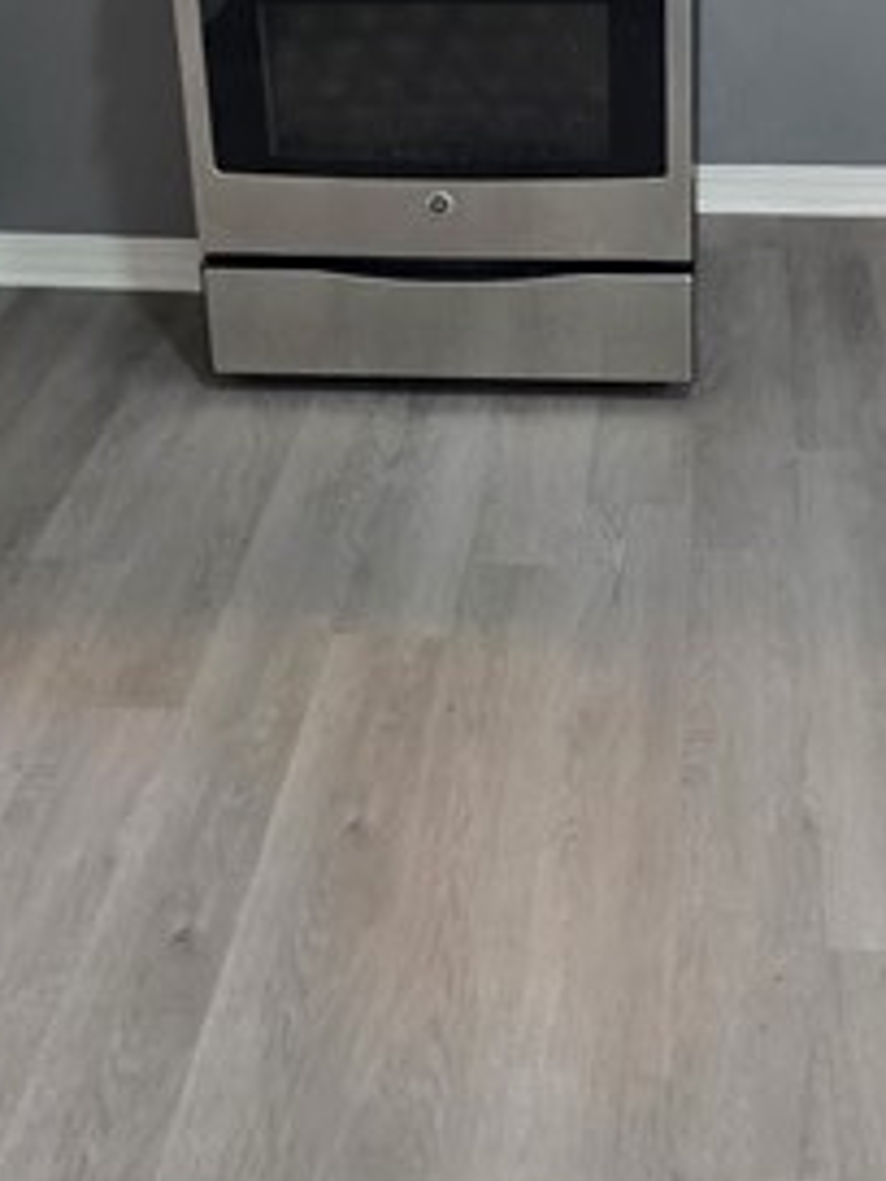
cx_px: 578
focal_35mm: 49
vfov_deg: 35.8
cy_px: 52
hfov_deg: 29.5
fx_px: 1672
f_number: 1.9
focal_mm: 2.2
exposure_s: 1/60
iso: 320
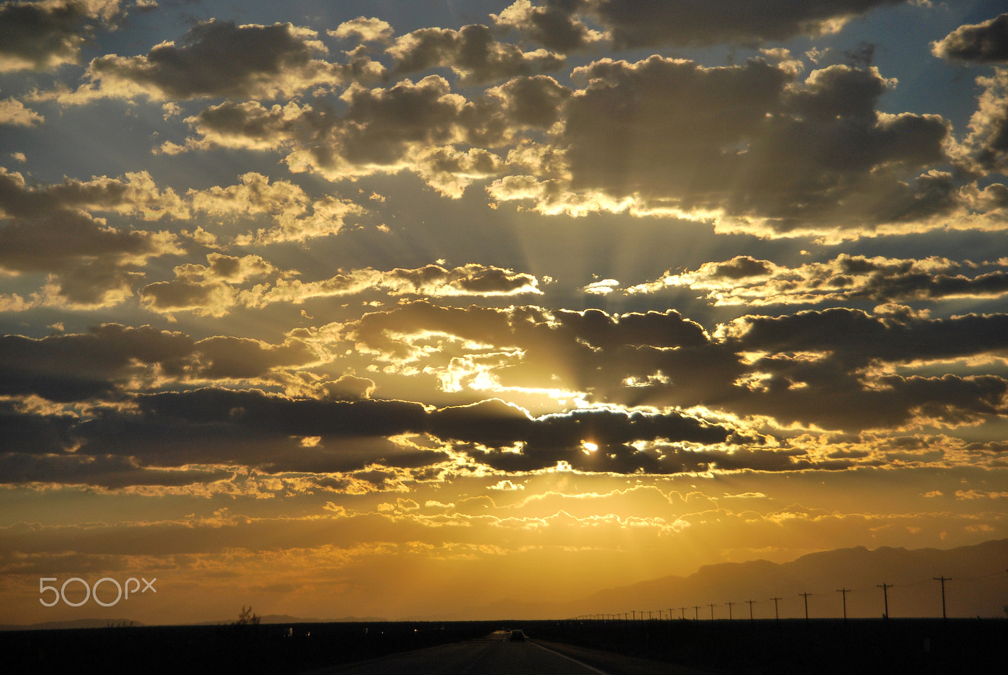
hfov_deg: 14.8
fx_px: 3869
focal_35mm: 138
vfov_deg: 10.0
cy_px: 338
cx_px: 504
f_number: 5.6
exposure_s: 1/4000
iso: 200
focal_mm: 92
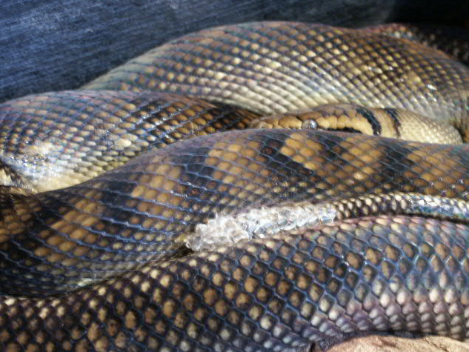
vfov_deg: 15.6
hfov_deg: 20.6
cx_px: 236
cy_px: 176
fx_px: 1287
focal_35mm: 95
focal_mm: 23.29
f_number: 3.5
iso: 200
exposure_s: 1/3
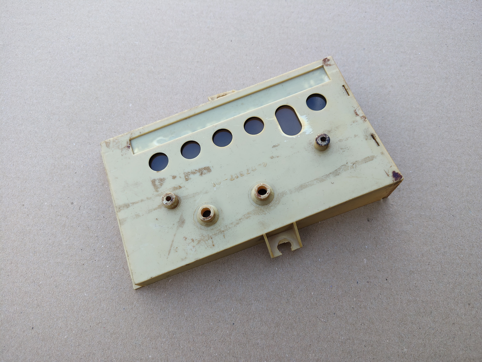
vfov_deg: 56.8
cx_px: 241
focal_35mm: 24
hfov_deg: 71.6
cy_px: 181
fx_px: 334
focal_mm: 5.56
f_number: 1.8
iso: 100
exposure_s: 1/245
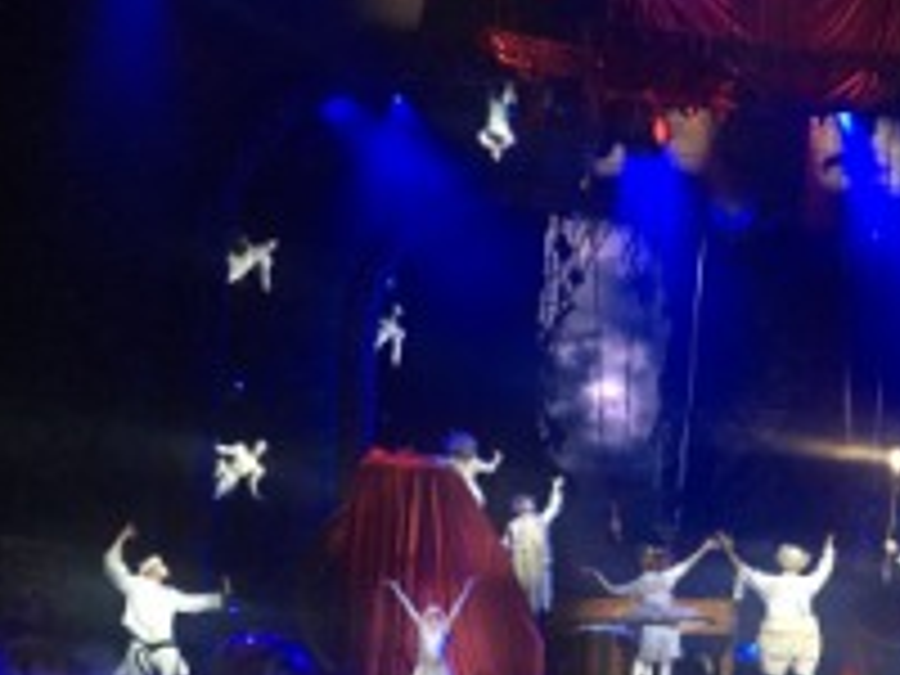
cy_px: 612
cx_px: 819
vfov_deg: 26.6
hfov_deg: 34.1
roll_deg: +0.0
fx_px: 1378
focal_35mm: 53
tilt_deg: +5.2
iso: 160
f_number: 2.2
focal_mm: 4.15
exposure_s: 1/30
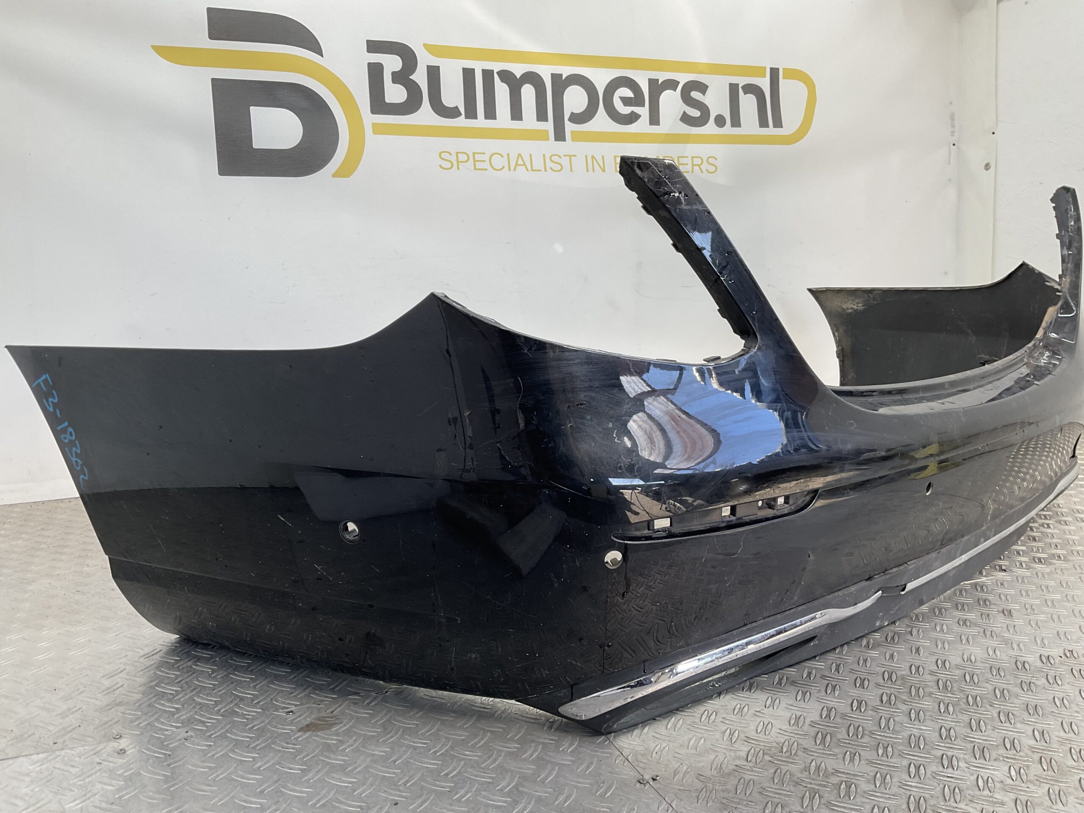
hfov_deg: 61.7
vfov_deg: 48.2
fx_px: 908
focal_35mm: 29
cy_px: 406
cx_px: 542
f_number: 1.8
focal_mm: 3
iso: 20
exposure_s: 1/120
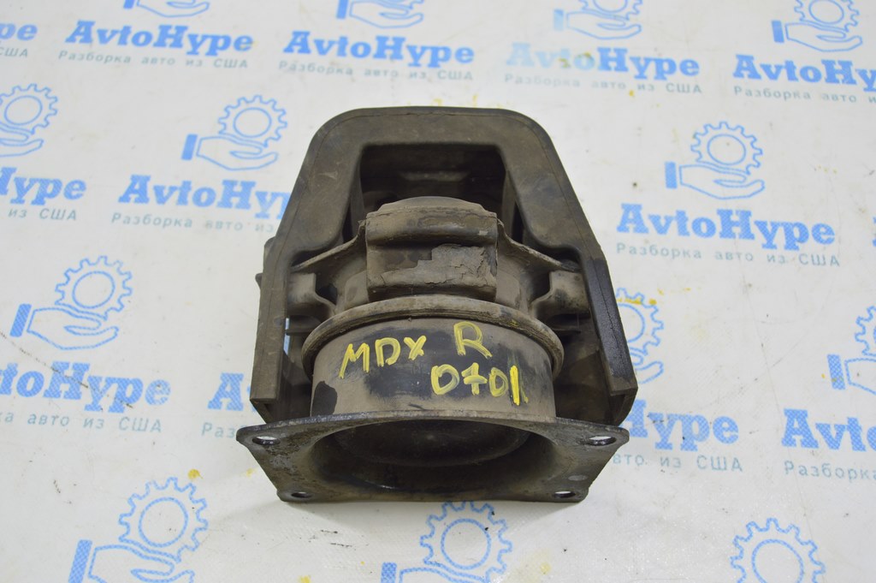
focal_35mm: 33
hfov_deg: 57.3
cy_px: 292
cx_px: 438
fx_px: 802
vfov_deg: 39.9
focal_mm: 22
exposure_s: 1/20
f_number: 5.6
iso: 400
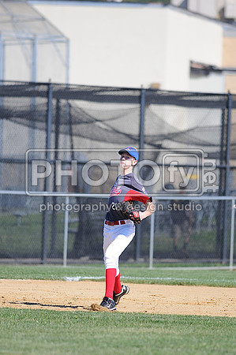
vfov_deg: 4.6
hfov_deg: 3.0
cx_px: 118
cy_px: 178
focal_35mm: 450
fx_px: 4435
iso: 200
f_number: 4
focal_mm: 300
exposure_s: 1/1600
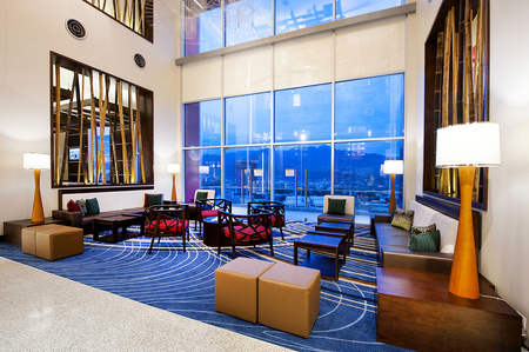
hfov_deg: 96.8
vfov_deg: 73.6
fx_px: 235
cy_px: 176
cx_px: 264
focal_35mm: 16
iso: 200
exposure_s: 1.3
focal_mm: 16
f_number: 8
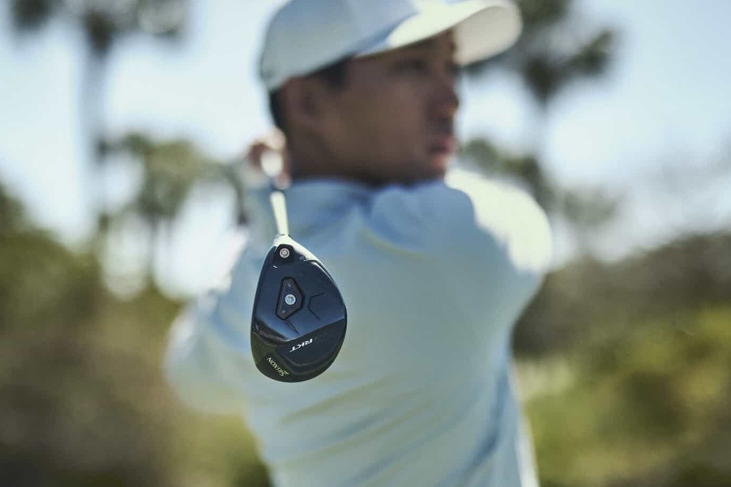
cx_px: 310
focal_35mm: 70
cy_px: 280
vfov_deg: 19.4
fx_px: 1421
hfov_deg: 28.8
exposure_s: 1/8000
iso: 125
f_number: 1.4
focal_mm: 50
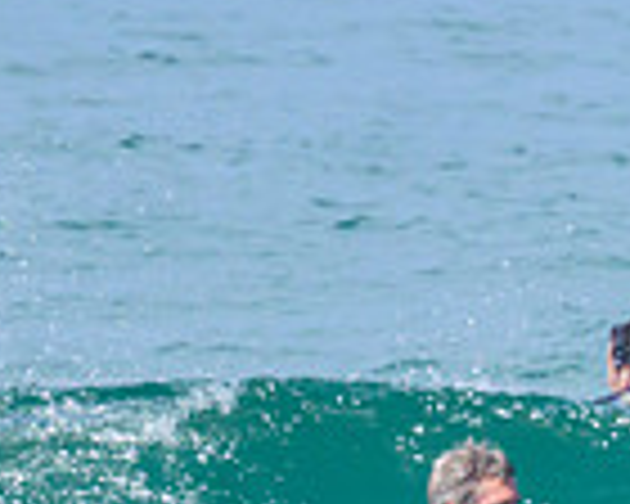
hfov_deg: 0.5
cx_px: 827
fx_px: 79505
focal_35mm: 4264
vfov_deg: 0.4
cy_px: 728
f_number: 11
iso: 720
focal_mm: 800
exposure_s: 1/2000
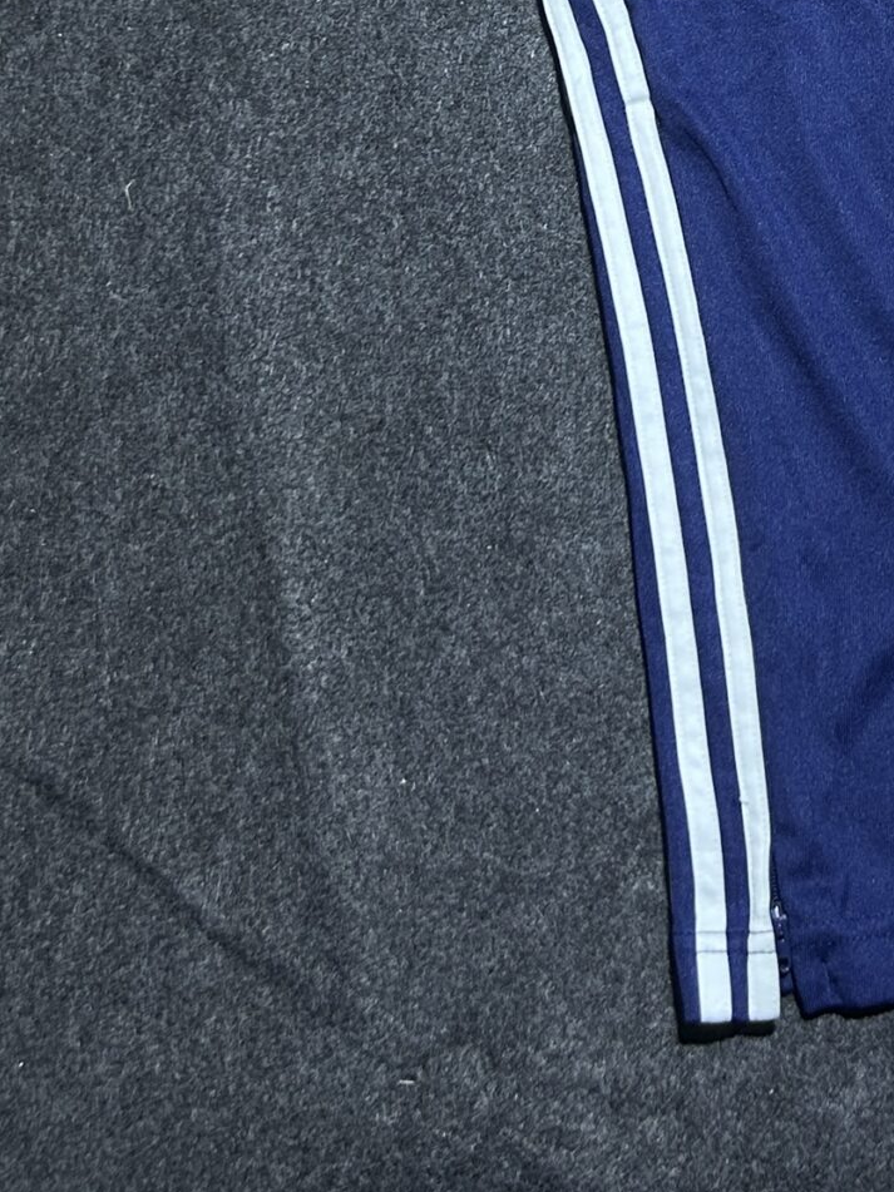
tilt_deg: -54.6
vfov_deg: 25.1
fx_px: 2411
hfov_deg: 19.8
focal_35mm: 70
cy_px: -227
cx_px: 1063
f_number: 1.5
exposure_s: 1/50
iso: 100
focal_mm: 5.7
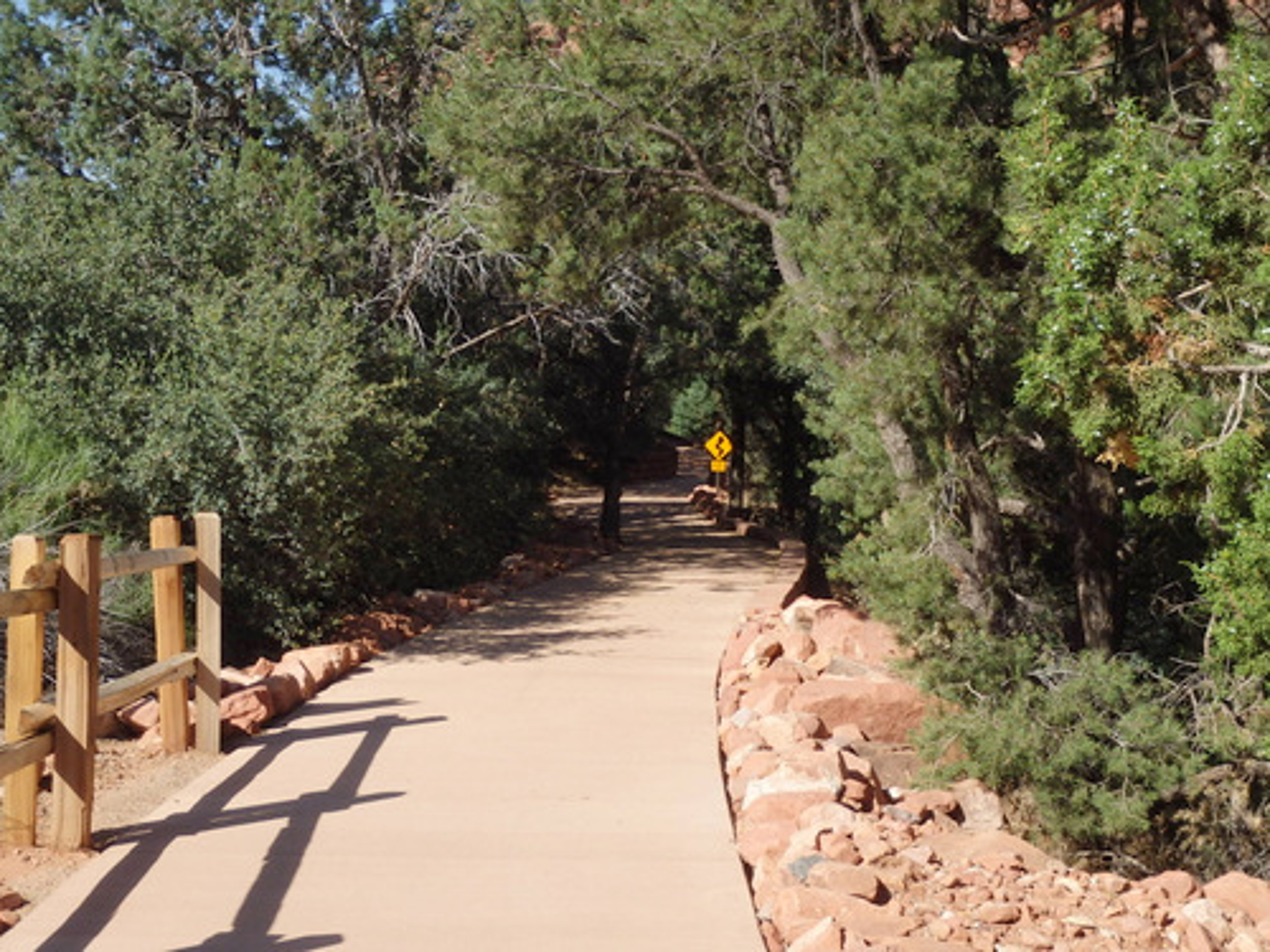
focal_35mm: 49
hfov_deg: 38.9
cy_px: 476
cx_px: 635
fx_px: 1798
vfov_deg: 29.7
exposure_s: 1/640
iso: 125
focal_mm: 8.8
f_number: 4.9
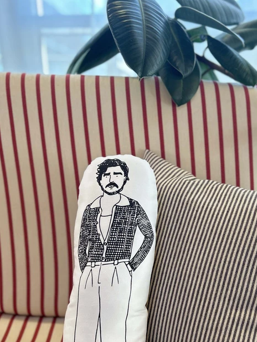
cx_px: 173
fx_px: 366
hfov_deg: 38.2
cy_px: 237
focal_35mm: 37
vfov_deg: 49.0
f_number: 1.5
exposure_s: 1/100
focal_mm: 5.7
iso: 125
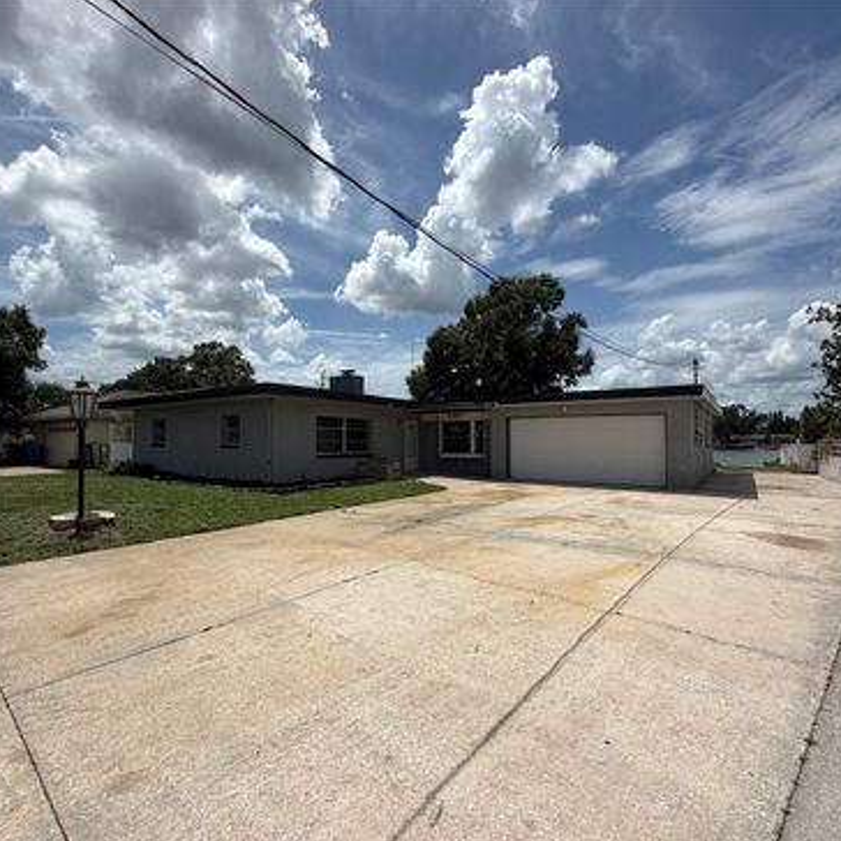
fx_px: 467
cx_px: 404
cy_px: 426
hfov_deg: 83.9
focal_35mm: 17
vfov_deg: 84.0
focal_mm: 2.22
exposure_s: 1/2237
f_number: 2.2
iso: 20
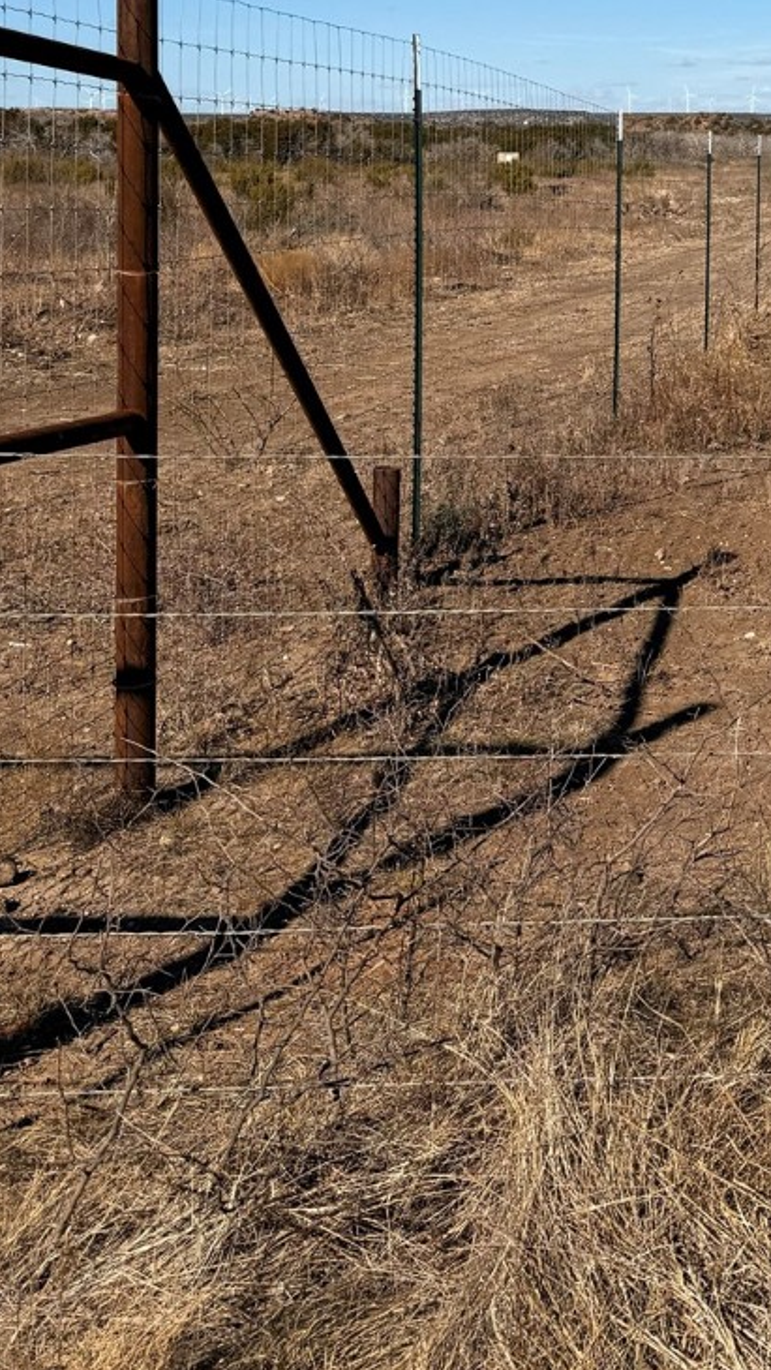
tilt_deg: +0.8
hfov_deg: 20.4
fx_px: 1998
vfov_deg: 35.7
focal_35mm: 55
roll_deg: -2.3
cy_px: 150
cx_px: 942
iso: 80
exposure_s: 1/8130
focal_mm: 6.76
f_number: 1.78
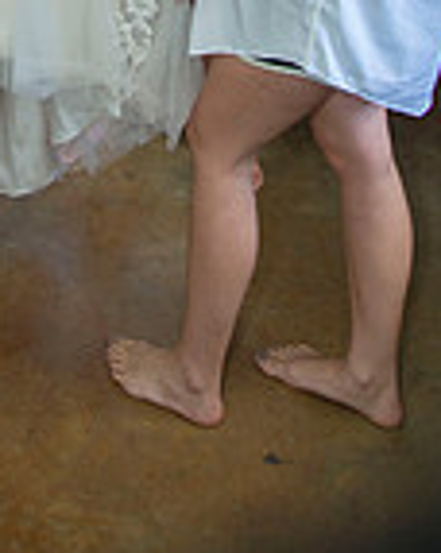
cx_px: 6
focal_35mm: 59
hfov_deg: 24.6
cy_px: -306
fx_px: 965
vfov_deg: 24.1
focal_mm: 20
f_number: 3.2
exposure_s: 1/200
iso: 1250
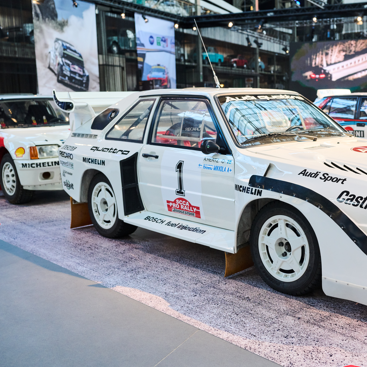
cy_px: 184
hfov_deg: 36.8
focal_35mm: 45
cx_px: 270
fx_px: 540
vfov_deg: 37.6
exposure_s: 1/640
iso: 640
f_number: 2.8
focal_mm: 35
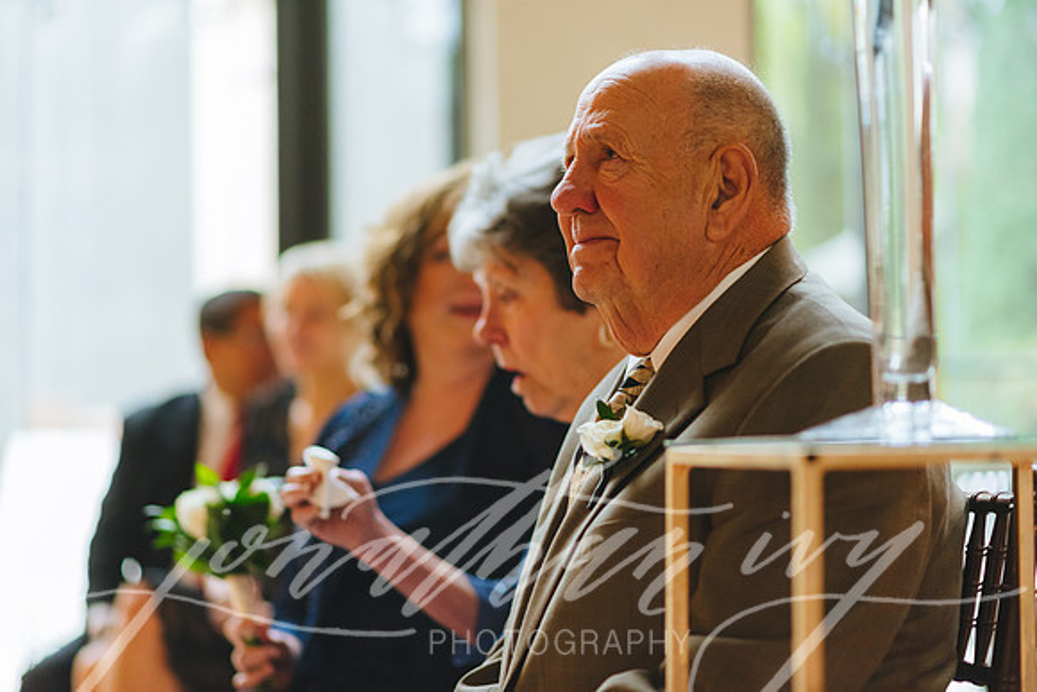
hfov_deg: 23.9
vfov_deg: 16.1
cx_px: 518
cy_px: 346
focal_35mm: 85
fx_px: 2449
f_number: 2
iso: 2500
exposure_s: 1/200
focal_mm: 85
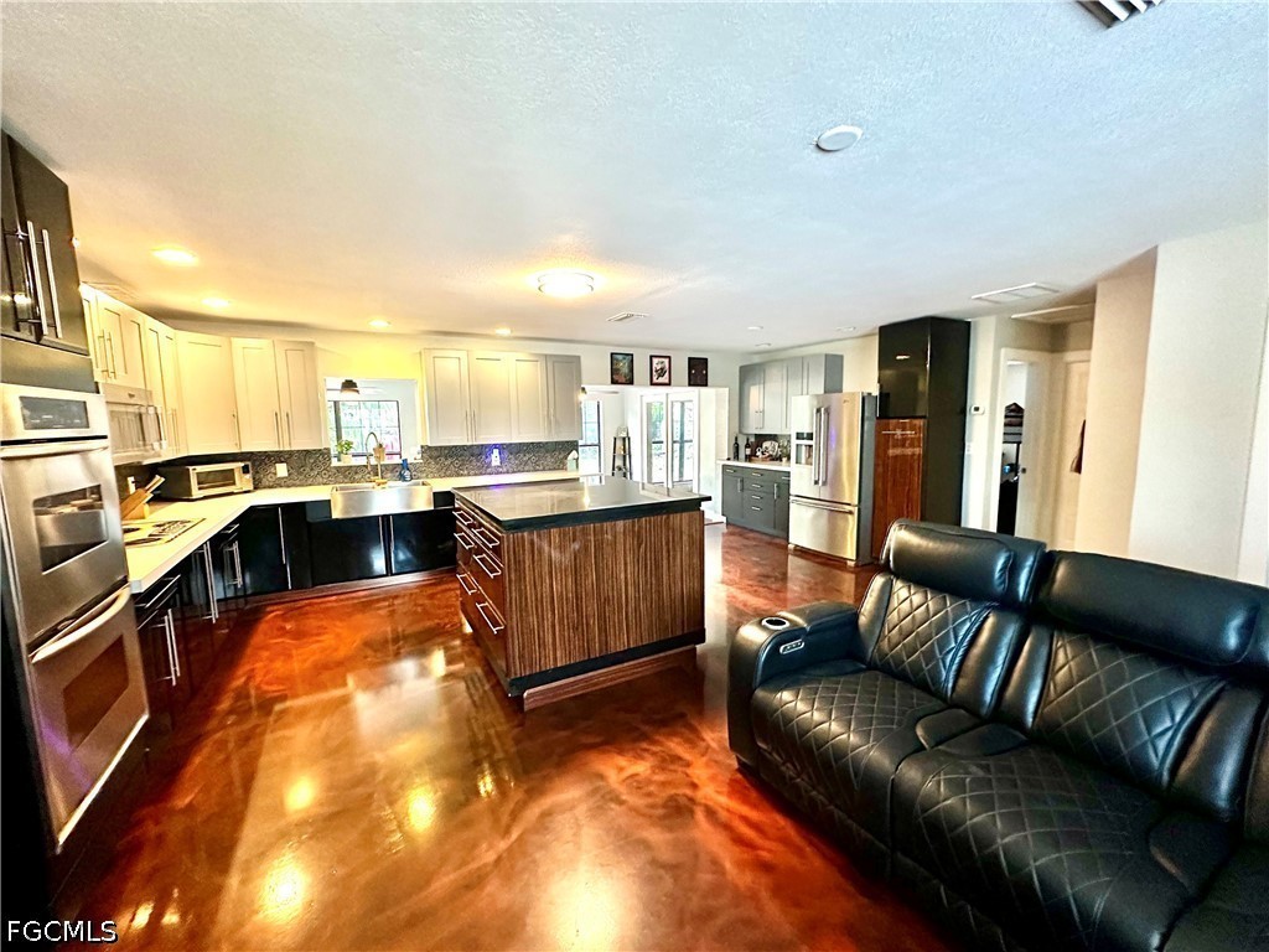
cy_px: 476
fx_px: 513
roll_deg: +0.7
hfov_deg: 102.1
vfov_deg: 85.7
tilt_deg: -5.8
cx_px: 634
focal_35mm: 14
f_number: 2.2
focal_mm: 2.22
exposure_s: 1/60
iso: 640
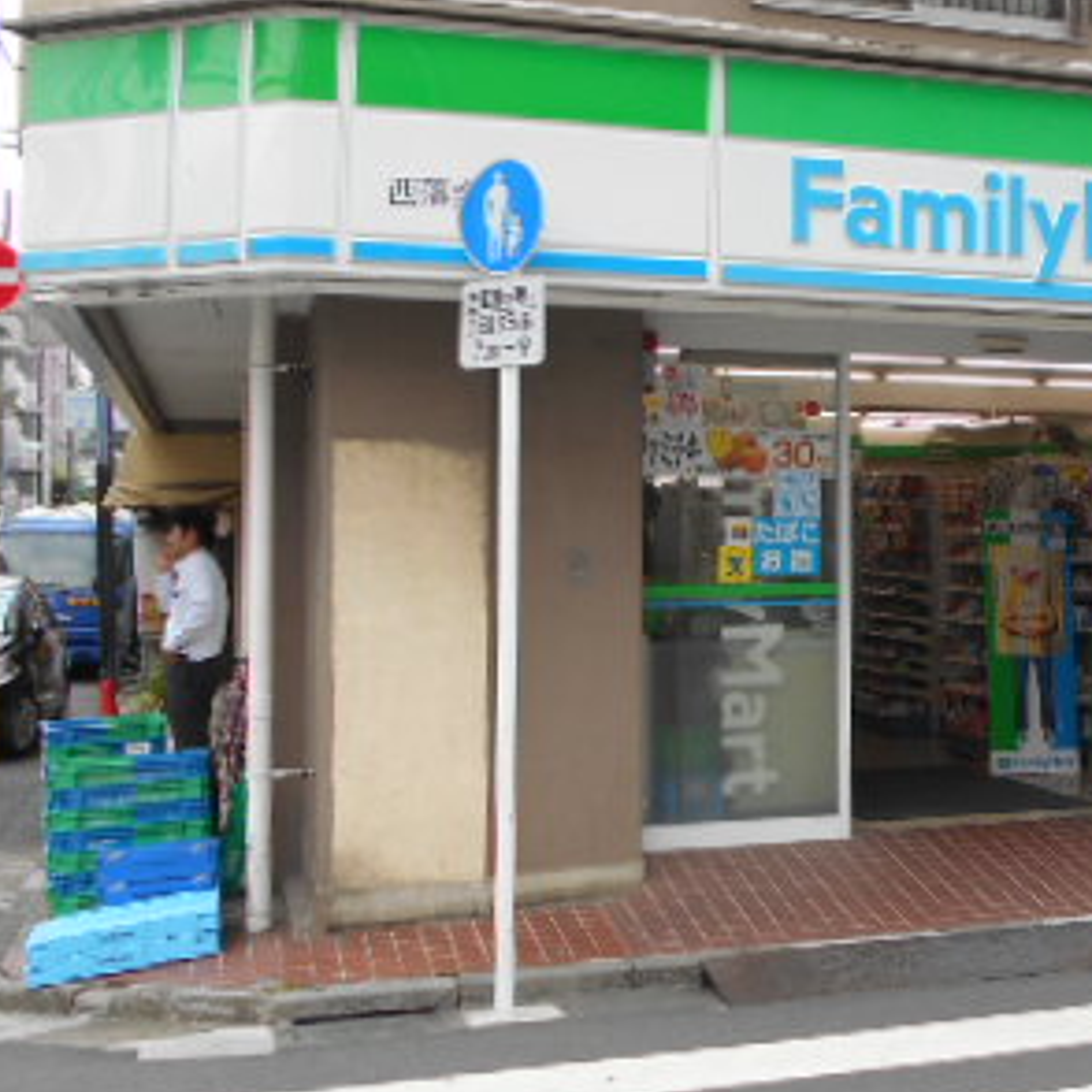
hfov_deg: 32.4
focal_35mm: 50
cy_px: 487
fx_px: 1785
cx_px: 969
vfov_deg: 34.0
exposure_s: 1/250
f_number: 3.2
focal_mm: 4.6
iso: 80
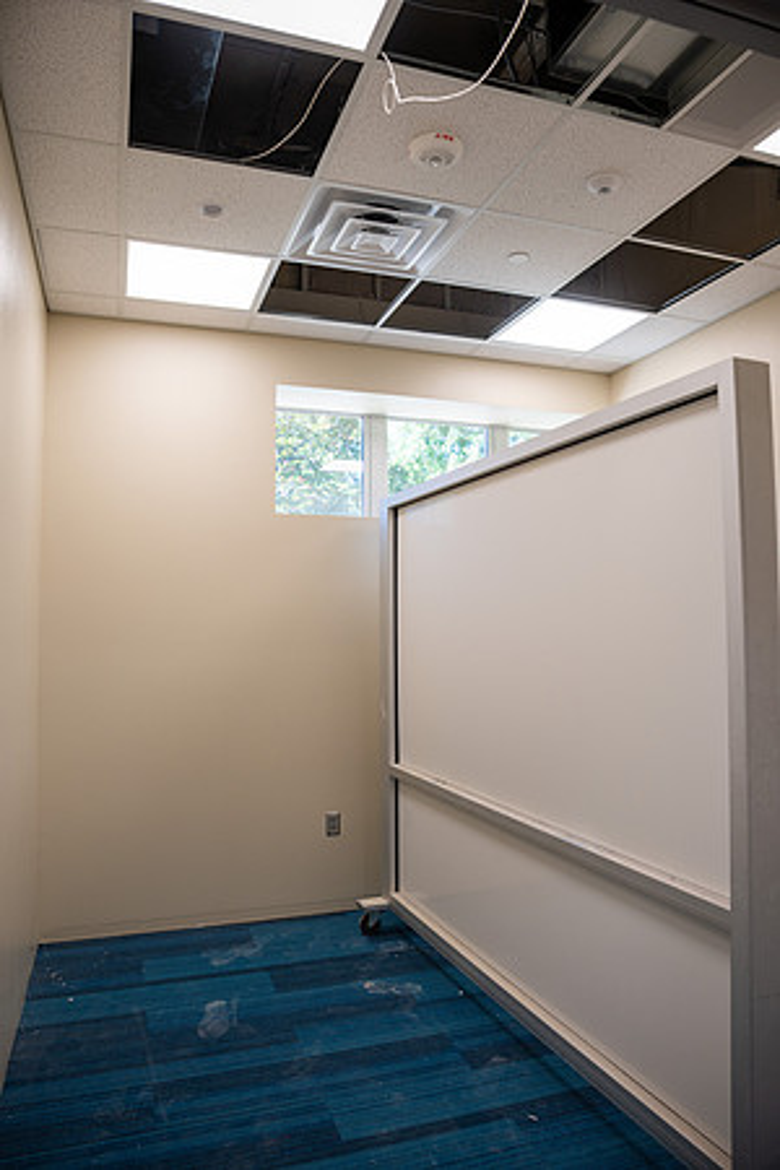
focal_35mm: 24
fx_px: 780
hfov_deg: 53.1
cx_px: 390
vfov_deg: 73.7
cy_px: 585
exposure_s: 1/125
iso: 125
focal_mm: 24
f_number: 4
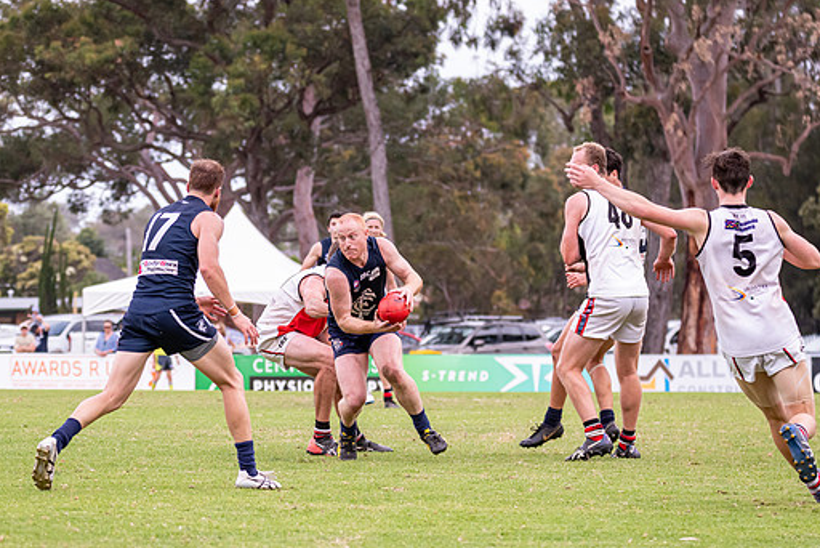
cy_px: 280
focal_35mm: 225
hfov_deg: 9.1
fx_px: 5128
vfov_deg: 6.1
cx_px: 355
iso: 1250
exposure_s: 1/1250
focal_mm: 150
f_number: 6.3
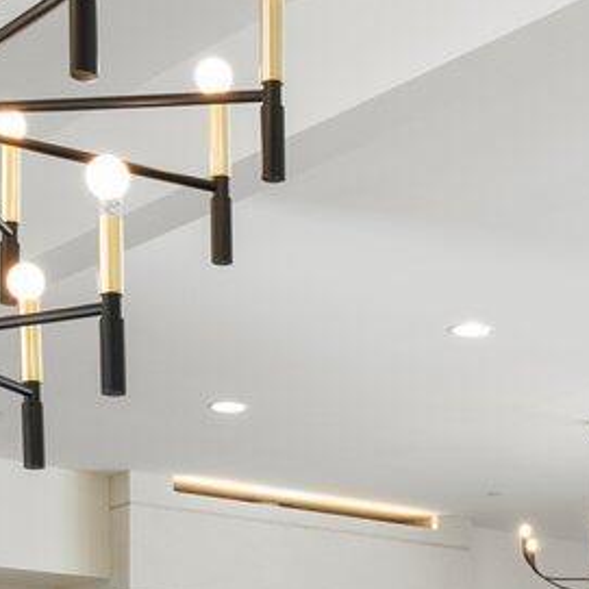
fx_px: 2098
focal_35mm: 109
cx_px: 548
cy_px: 918
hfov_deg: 15.8
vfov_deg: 14.7
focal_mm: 17
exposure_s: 1/25
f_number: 8
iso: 1000
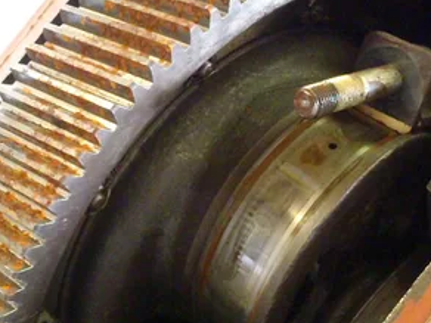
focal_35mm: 52
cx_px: 199
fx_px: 647
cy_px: 209
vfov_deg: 27.9
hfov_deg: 36.8
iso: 2500
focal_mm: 6.83
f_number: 4.6
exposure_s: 1/13
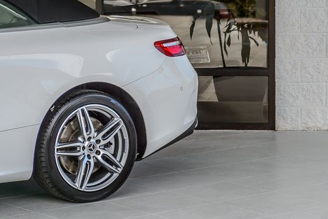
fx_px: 1257
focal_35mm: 138
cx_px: 239
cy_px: 103
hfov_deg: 14.8
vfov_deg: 9.9
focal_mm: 70
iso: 100
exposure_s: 1/1250
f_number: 4
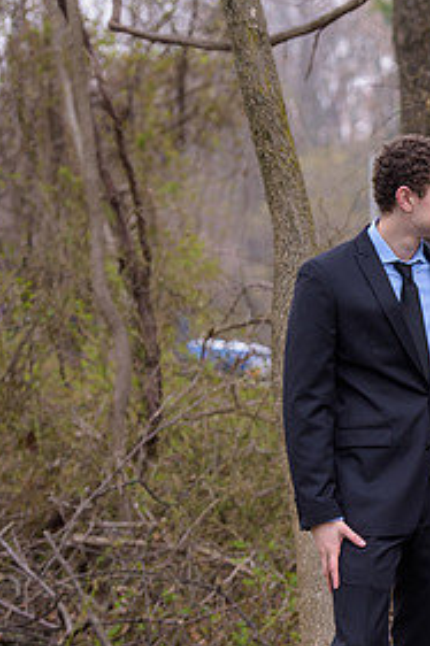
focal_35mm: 227
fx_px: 4072
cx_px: 651
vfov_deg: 9.1
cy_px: 431
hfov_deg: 6.0
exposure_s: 1/500
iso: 400
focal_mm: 110
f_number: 5
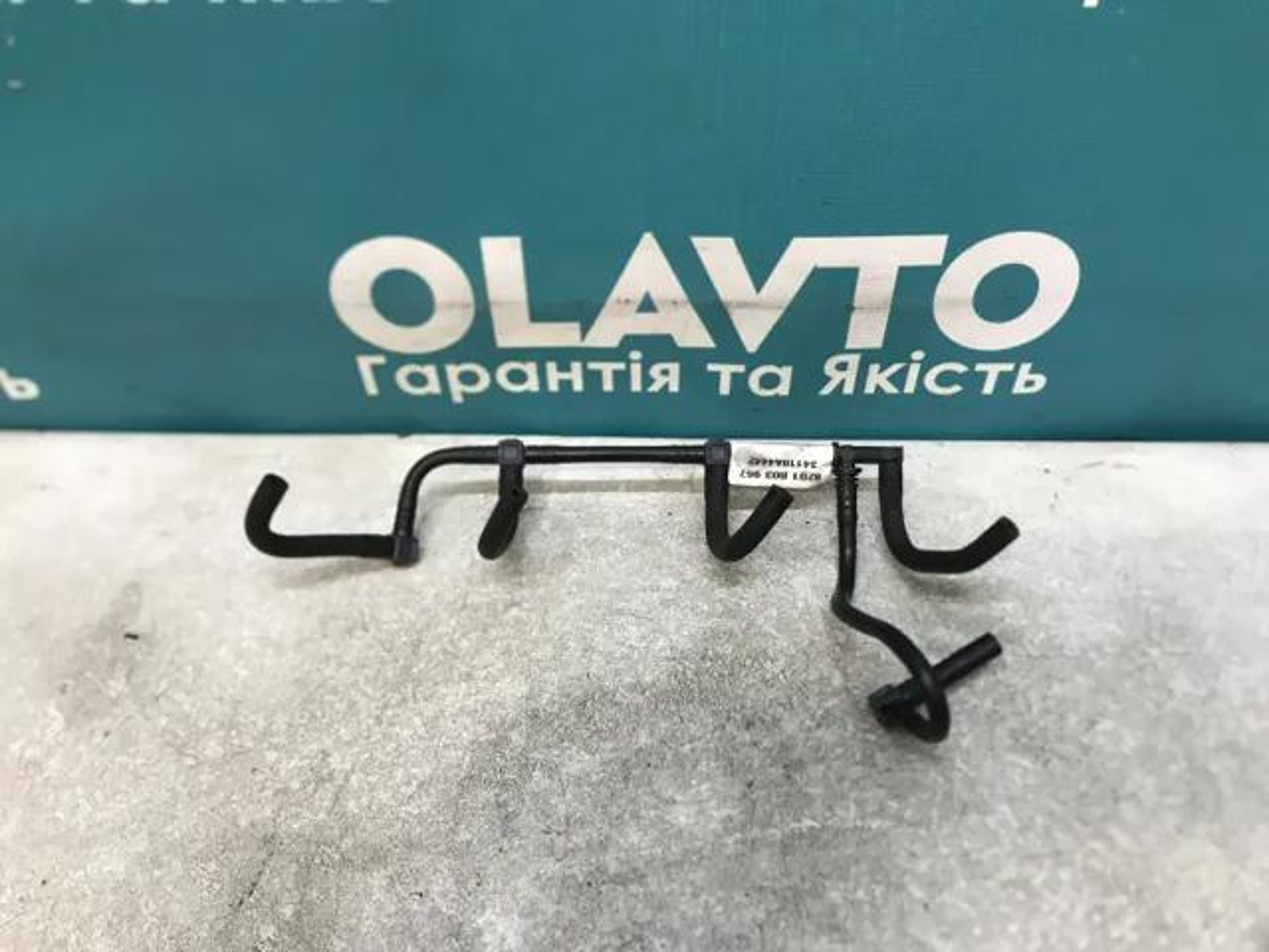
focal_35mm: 28
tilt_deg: -46.7
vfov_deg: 49.7
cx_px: 634
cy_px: 476
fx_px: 1026
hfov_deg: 63.4
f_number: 1.8
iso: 32
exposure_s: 1/33
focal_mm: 3.99
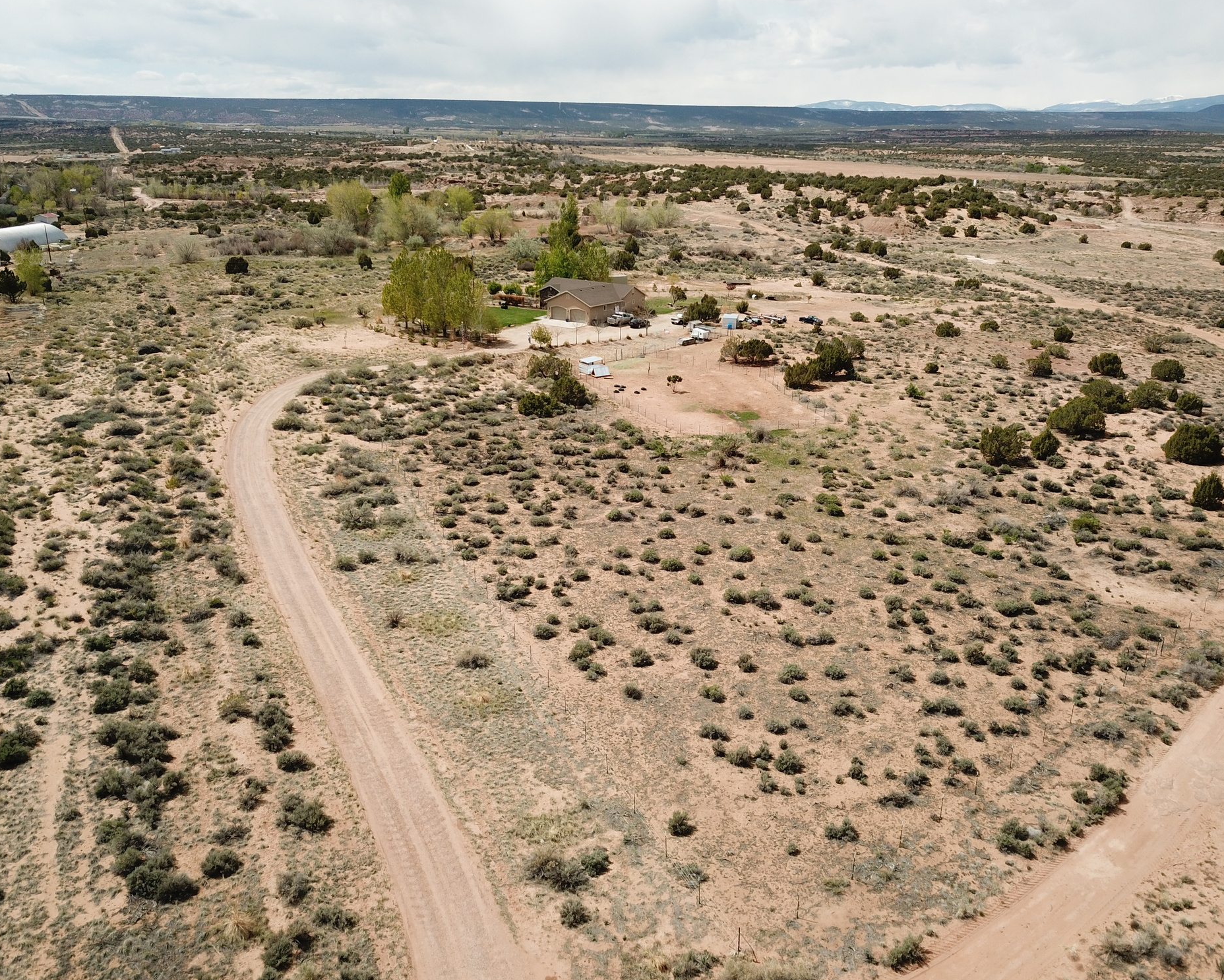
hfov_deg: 62.2
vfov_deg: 51.5
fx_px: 1014
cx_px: 641
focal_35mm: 28
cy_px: 482
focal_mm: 4.73
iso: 100
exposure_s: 1/1626
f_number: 2.2
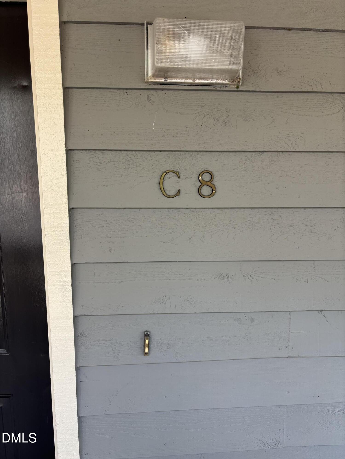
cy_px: 230
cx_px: 172
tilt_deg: -12.4
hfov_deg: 53.1
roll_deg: -1.1
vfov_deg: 67.3
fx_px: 346
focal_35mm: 26
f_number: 1.6
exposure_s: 1/121
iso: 64
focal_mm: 5.96
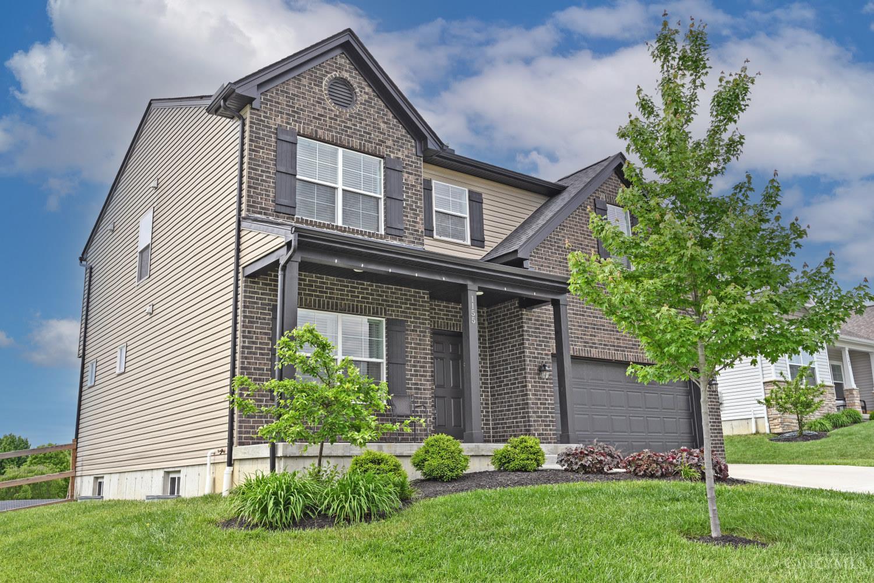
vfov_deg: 45.0
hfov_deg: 63.7
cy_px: 292
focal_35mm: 29
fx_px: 704
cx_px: 437
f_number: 6.3
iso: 100
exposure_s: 1/320
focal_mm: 29
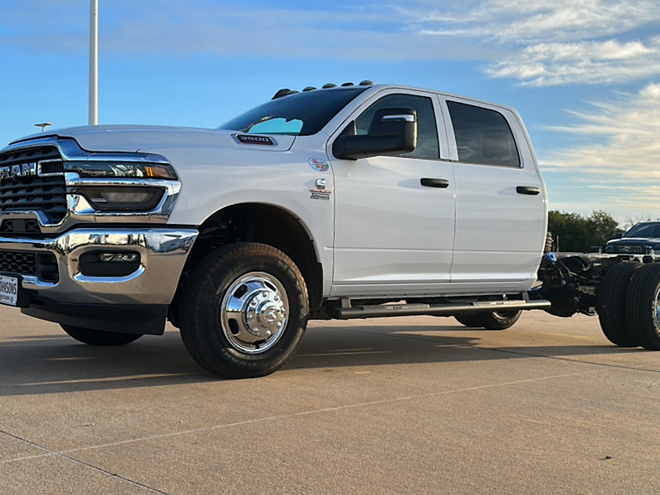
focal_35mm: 36
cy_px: 248
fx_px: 686
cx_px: 355
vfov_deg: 39.7
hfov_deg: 51.3
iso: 80
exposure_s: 1/1852
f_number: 1.78
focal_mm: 6.86
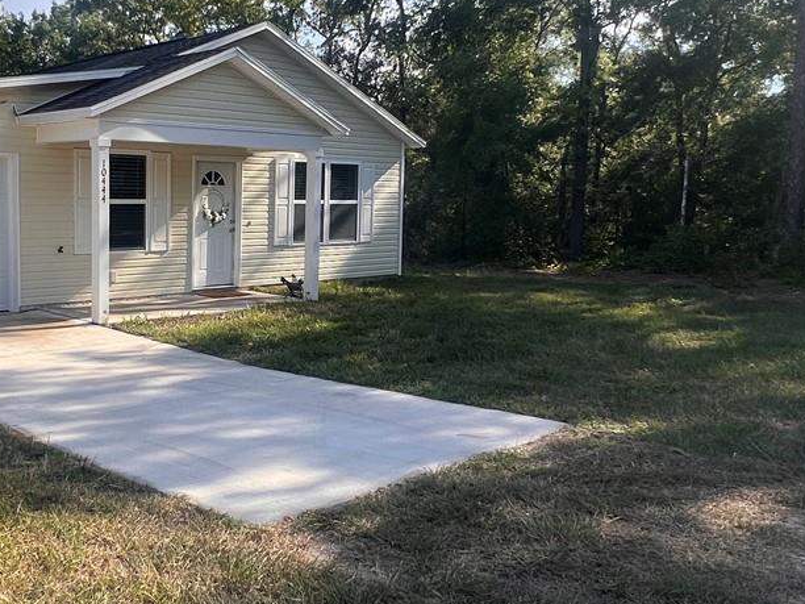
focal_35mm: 34
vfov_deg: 41.7
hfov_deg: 51.8
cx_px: 210
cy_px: 266
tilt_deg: -5.7
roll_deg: -0.6
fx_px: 791
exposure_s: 1/943
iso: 32
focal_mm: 1.57
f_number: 1.8
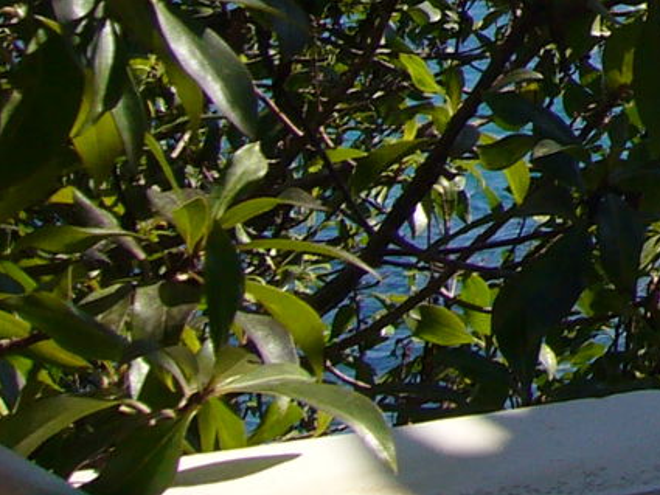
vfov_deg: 9.0
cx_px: 1440
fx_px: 3013
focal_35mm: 158
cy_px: -348
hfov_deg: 11.0
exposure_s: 1/320
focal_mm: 5.8
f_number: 5.6
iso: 80
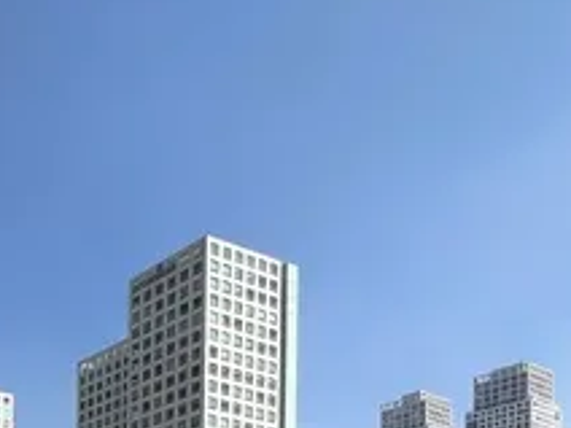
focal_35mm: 49
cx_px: -113
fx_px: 808
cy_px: 692
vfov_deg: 22.5
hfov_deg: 32.3
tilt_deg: -0.3
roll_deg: -0.6
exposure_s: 1/2016
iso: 32
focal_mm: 1.57
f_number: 1.8
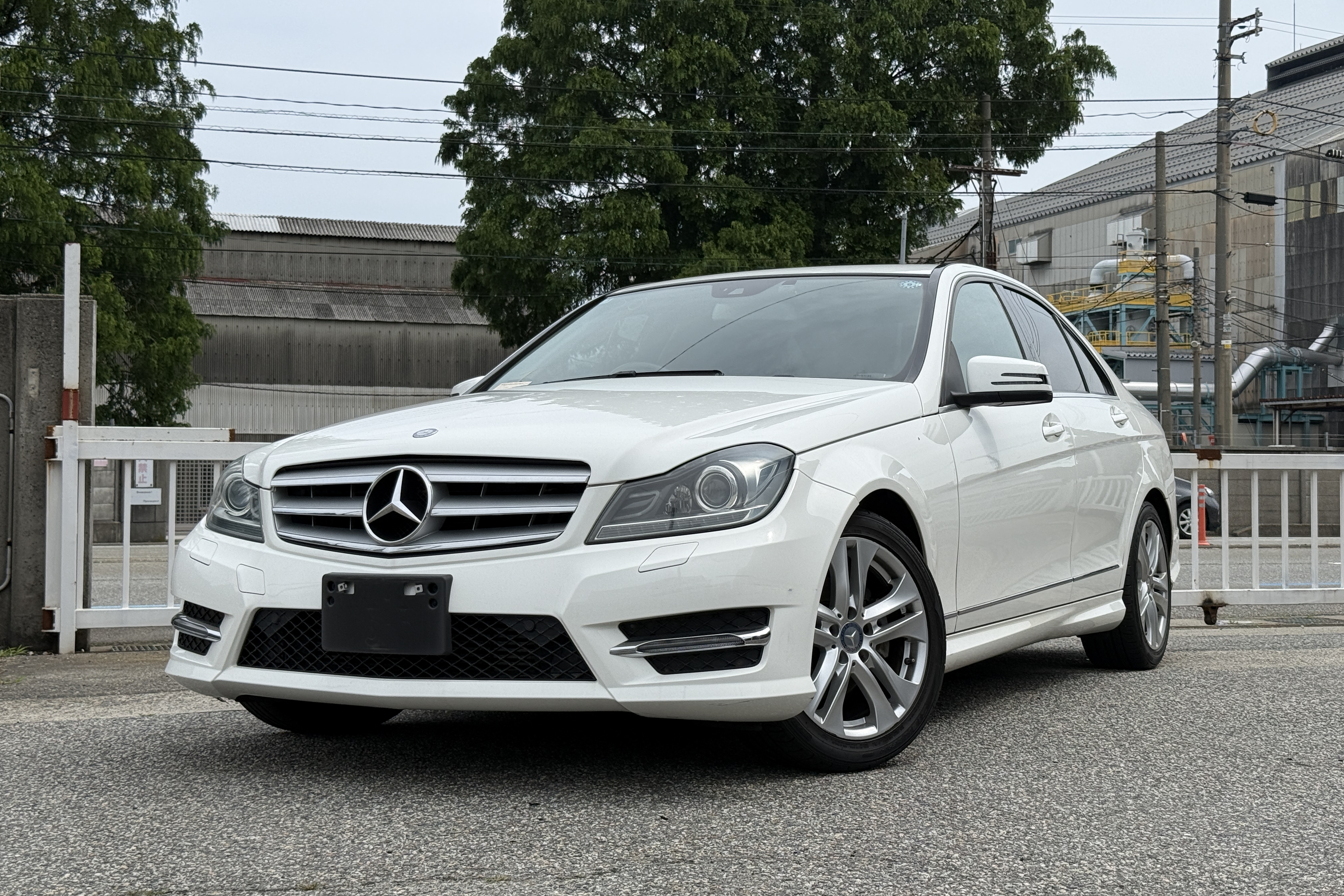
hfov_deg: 39.6
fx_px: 1867
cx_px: 672
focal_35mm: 50
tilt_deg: +2.4
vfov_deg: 27.0
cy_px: 415
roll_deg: -0.4
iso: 64
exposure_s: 1/5208
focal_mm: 6.76
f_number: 1.78
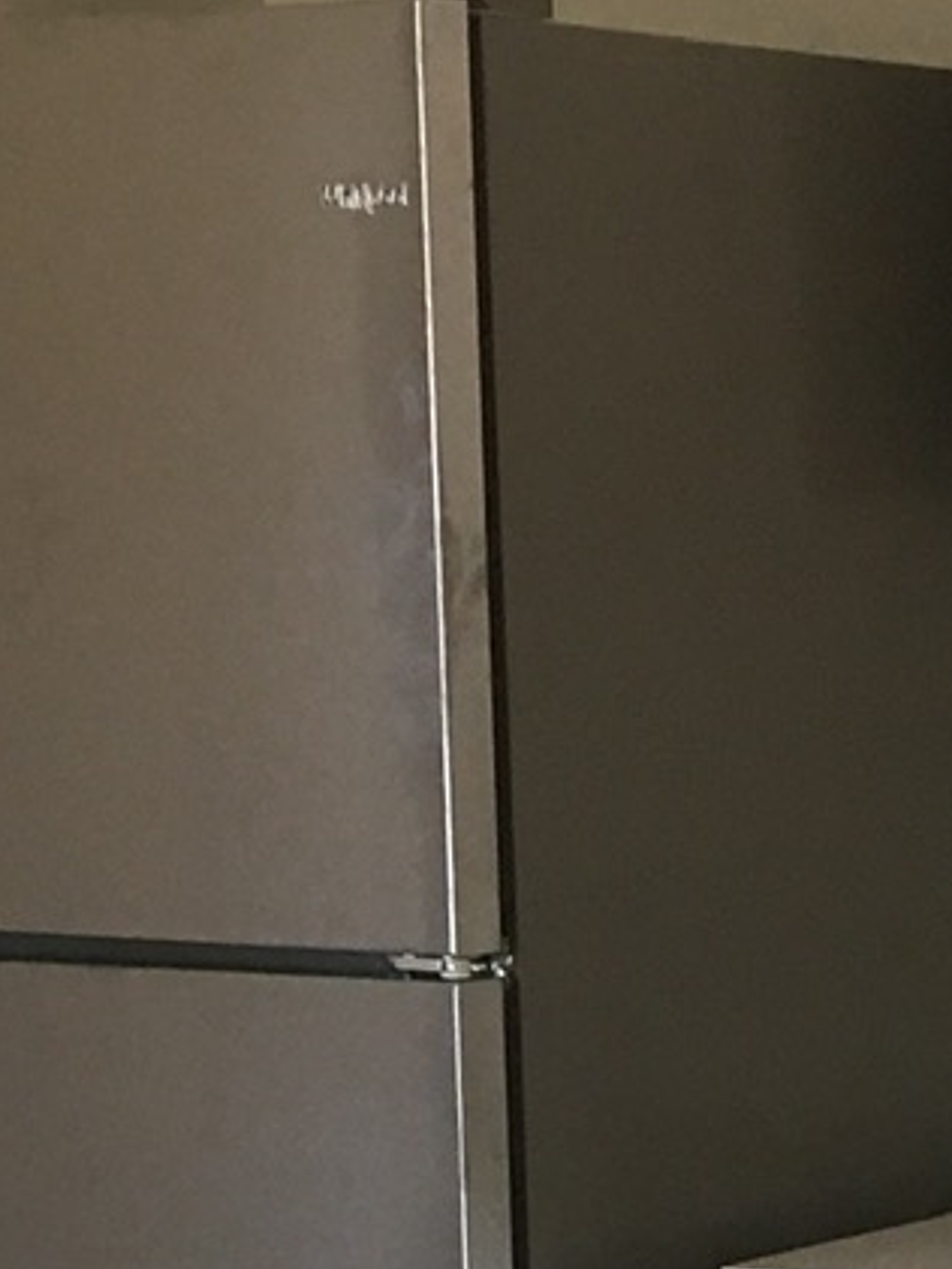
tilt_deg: -15.4
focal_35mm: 141
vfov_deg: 13.2
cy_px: 1876
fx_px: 5168
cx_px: 1047
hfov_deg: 10.4
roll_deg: +0.3
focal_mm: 4.15
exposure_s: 1/15
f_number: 2.2
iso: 40
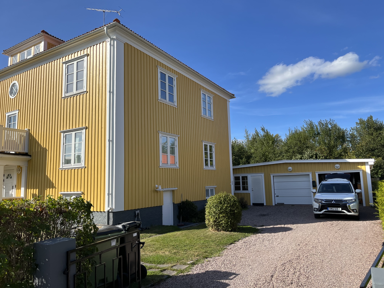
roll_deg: +2.3
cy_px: 144
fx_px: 288
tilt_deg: +7.6
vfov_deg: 53.1
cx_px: 192
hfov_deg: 67.3
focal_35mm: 26
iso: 50
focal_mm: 5.1
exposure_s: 1/3623
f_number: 1.6
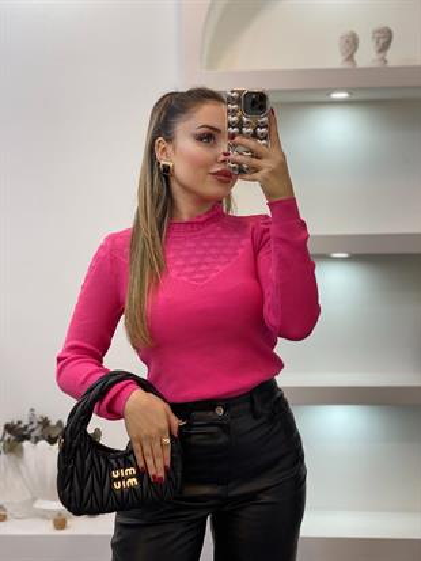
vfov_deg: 36.8
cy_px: 280
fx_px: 843
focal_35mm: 52
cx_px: 210
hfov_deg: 28.0
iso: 80
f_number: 2
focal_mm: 6
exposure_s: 1/100
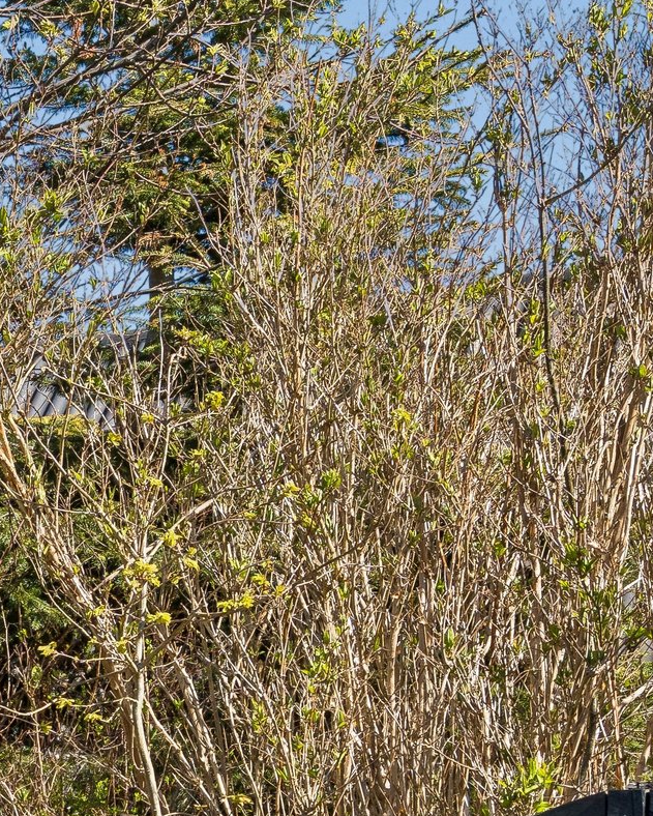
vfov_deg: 14.8
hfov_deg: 11.5
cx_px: -491
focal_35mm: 125
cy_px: 1002
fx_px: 3018
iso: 250
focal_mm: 35
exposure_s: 1/500
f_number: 7.1
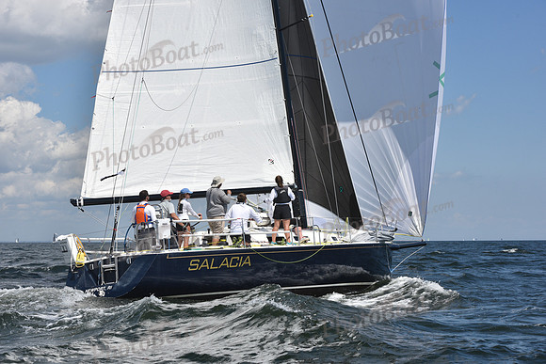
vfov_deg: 19.5
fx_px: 1062
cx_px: 273
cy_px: 182
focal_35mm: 70
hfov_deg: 28.8
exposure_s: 1/1250
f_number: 11
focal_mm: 70
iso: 320
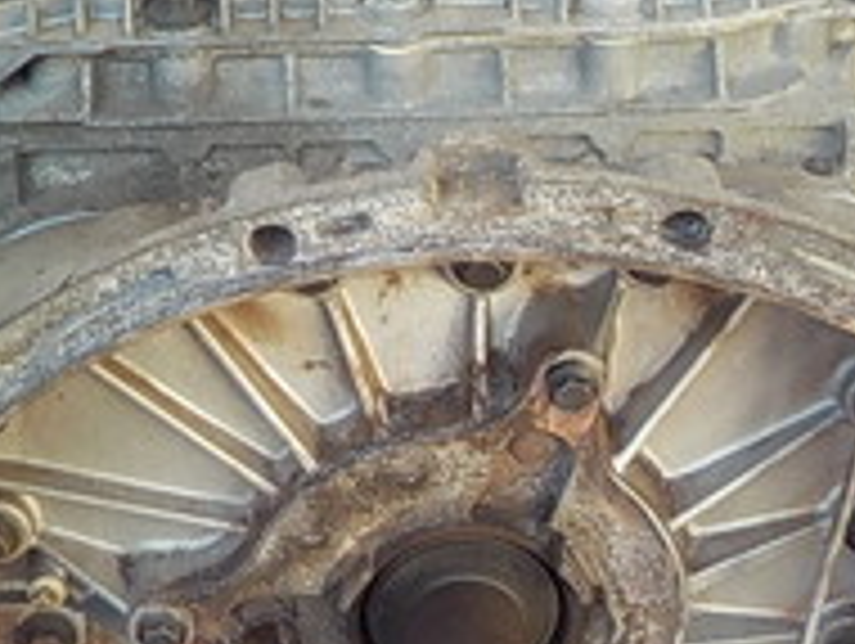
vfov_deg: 14.7
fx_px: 2498
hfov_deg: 19.4
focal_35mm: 101
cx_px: 423
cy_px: 306
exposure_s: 1/40
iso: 125
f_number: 3.3
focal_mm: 4.1
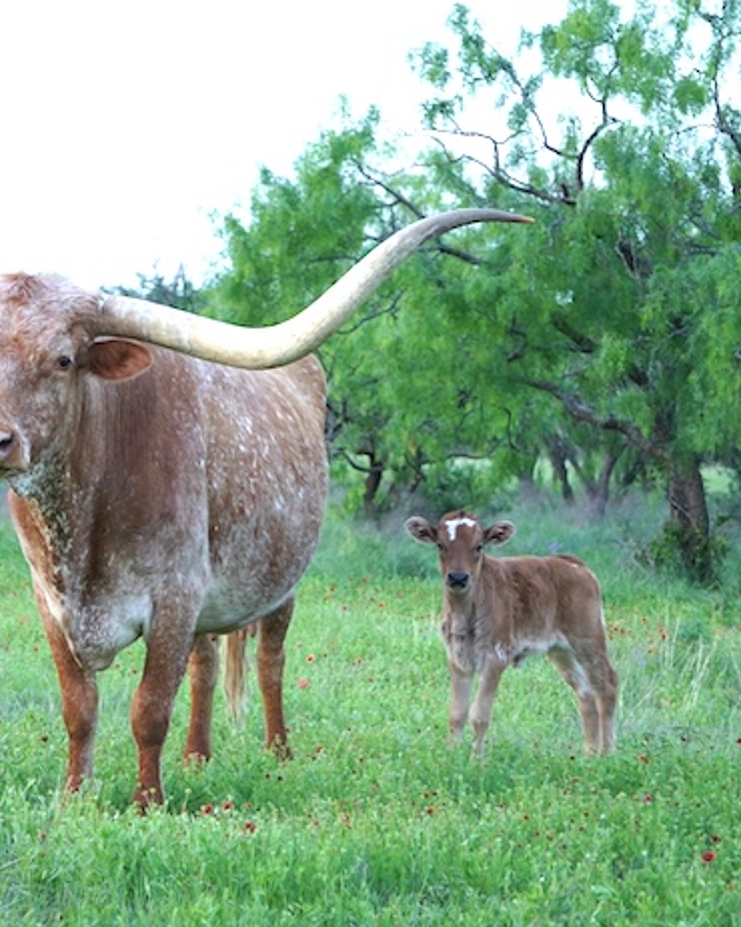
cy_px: 466
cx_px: 218
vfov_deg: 19.6
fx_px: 2688
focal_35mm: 98
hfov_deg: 15.6
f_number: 4.5
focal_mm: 46
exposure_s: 1/40
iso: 400
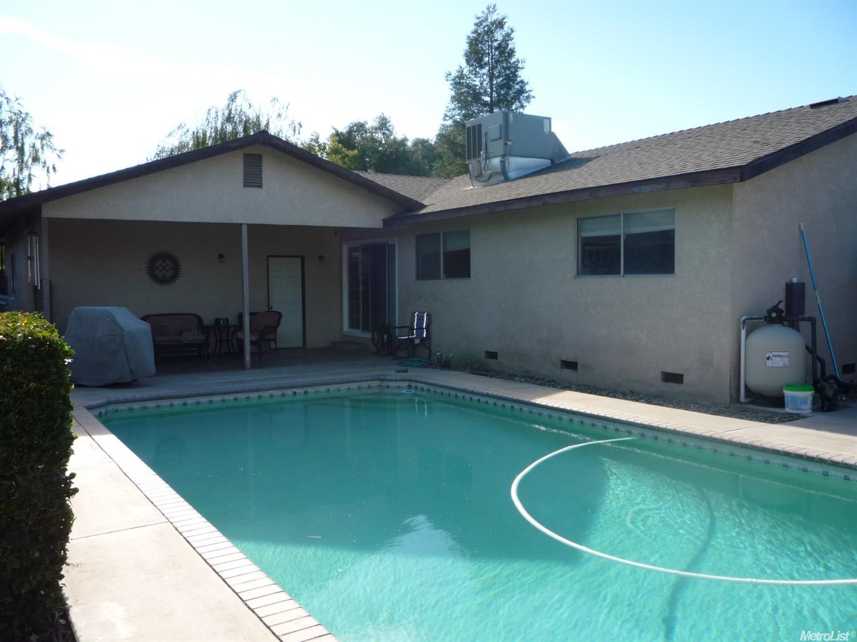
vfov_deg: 46.8
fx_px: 742
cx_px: 428
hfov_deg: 60.0
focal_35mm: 30
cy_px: 321
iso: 100
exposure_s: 1/320
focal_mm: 5.2
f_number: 4
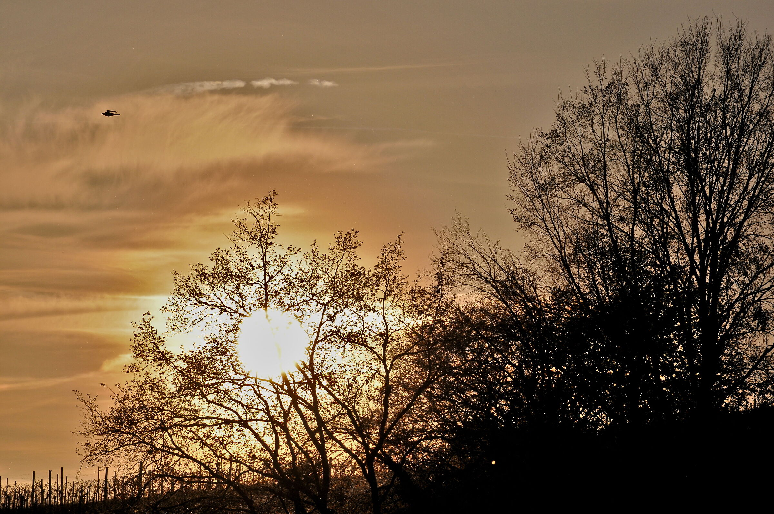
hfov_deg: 6.3
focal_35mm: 330
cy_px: 257
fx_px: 7086
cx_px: 387
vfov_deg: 4.2
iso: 320
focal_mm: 220
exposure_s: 1/2500
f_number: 16
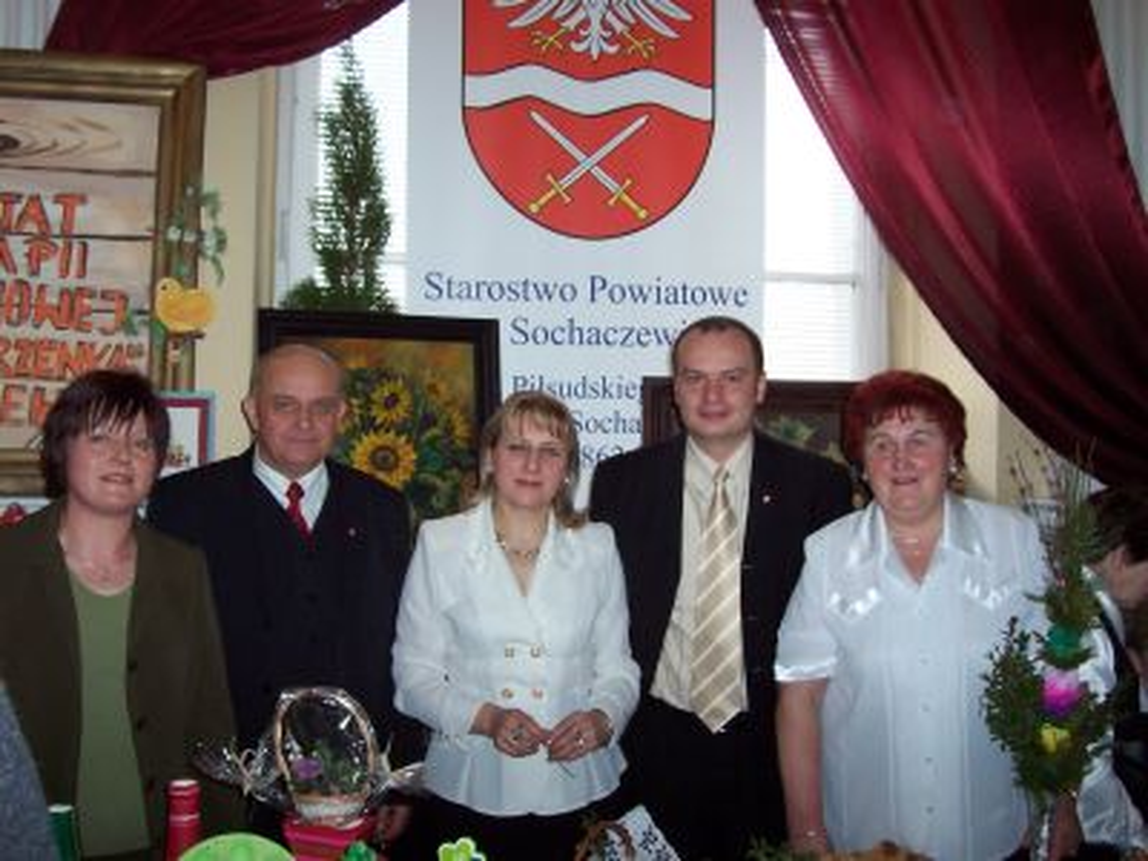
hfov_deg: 50.1
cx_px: 574
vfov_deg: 38.7
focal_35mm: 37
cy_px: 430
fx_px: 1227
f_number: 2.8
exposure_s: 1/60
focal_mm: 5.6
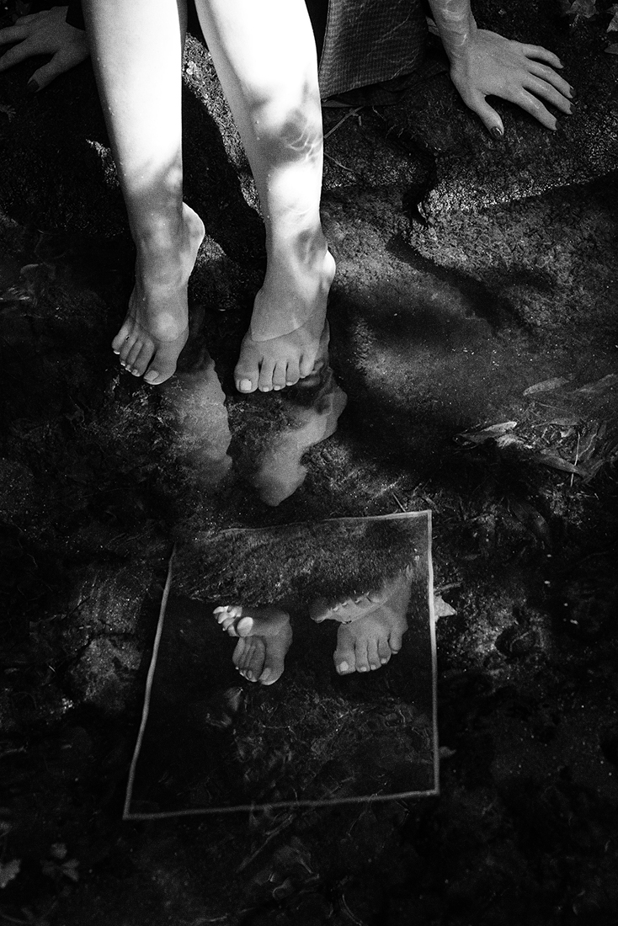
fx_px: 1287
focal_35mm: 50
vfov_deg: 39.6
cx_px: 309
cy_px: 463
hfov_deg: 27.0
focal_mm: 50
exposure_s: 1/400
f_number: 4
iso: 1000
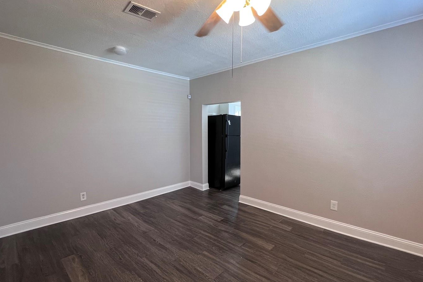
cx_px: 208
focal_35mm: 16
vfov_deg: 73.7
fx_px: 188
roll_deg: +0.2
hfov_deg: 96.7
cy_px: 146
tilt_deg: -5.8
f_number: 1.8
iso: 160
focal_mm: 1.57
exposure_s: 1/60
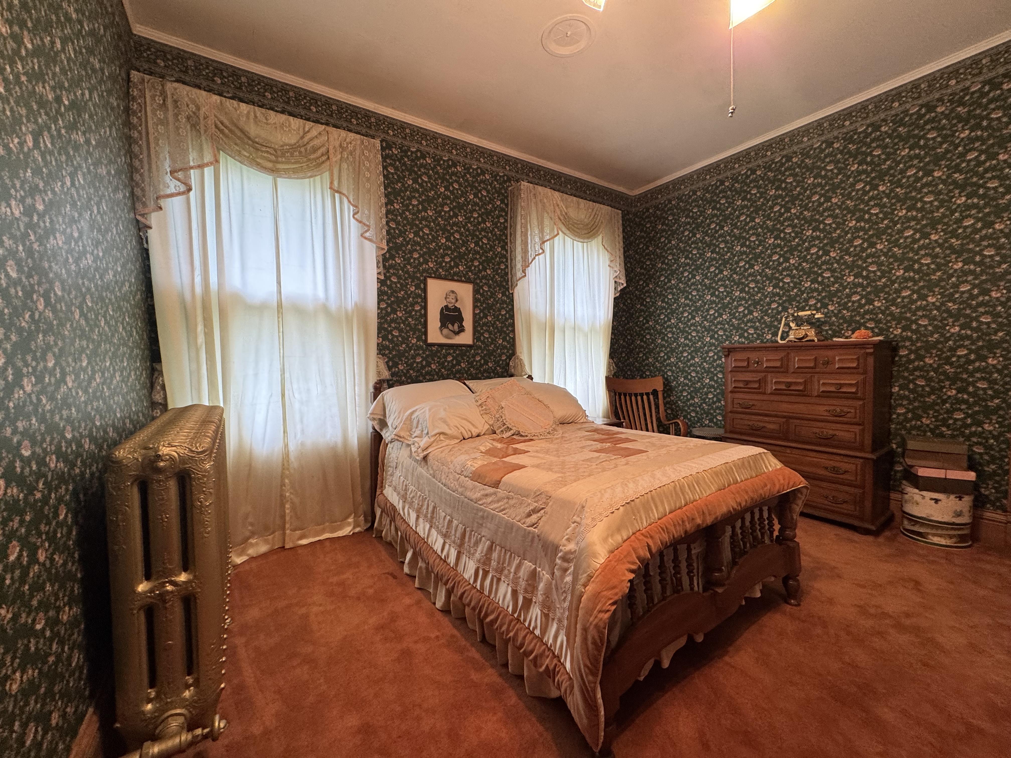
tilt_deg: -2.9
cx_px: 506
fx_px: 409
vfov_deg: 85.7
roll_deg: +0.8
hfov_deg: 102.1
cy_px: 379
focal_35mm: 14
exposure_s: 1/60
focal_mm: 2.22
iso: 160
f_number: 2.2
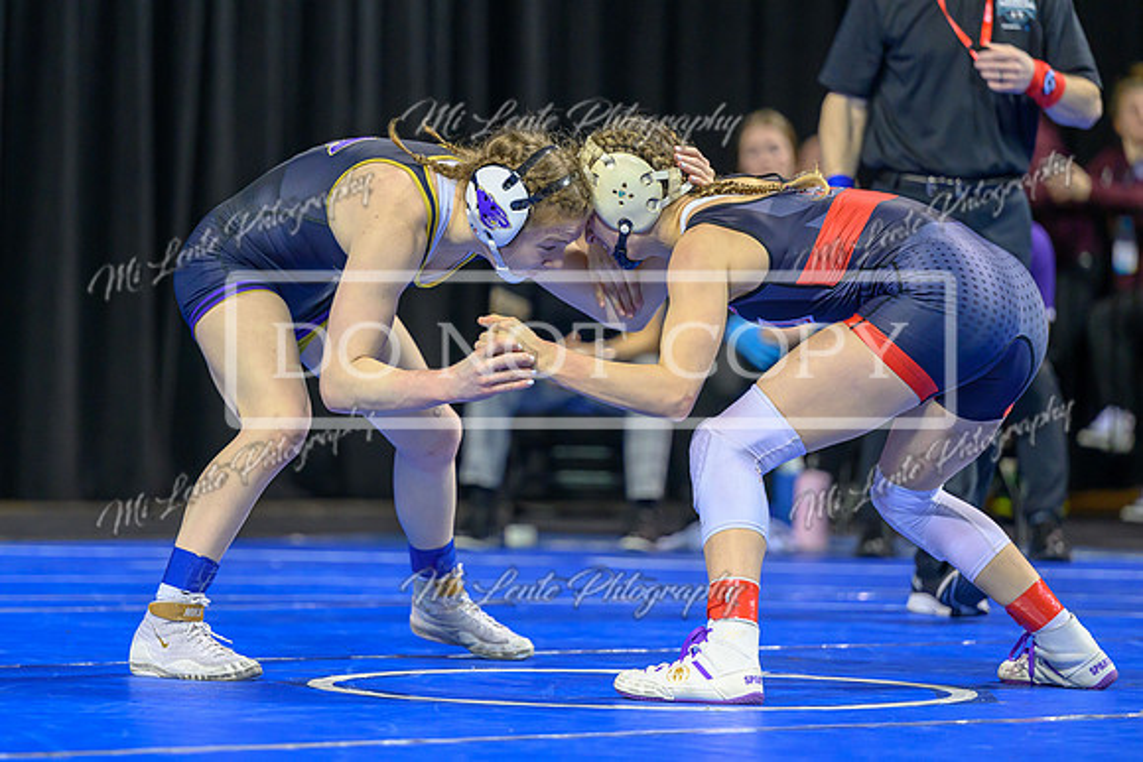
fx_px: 6467
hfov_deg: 10.1
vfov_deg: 6.7
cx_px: 506
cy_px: 337
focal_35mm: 204
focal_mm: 165
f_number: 2.8
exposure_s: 1/800
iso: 2500
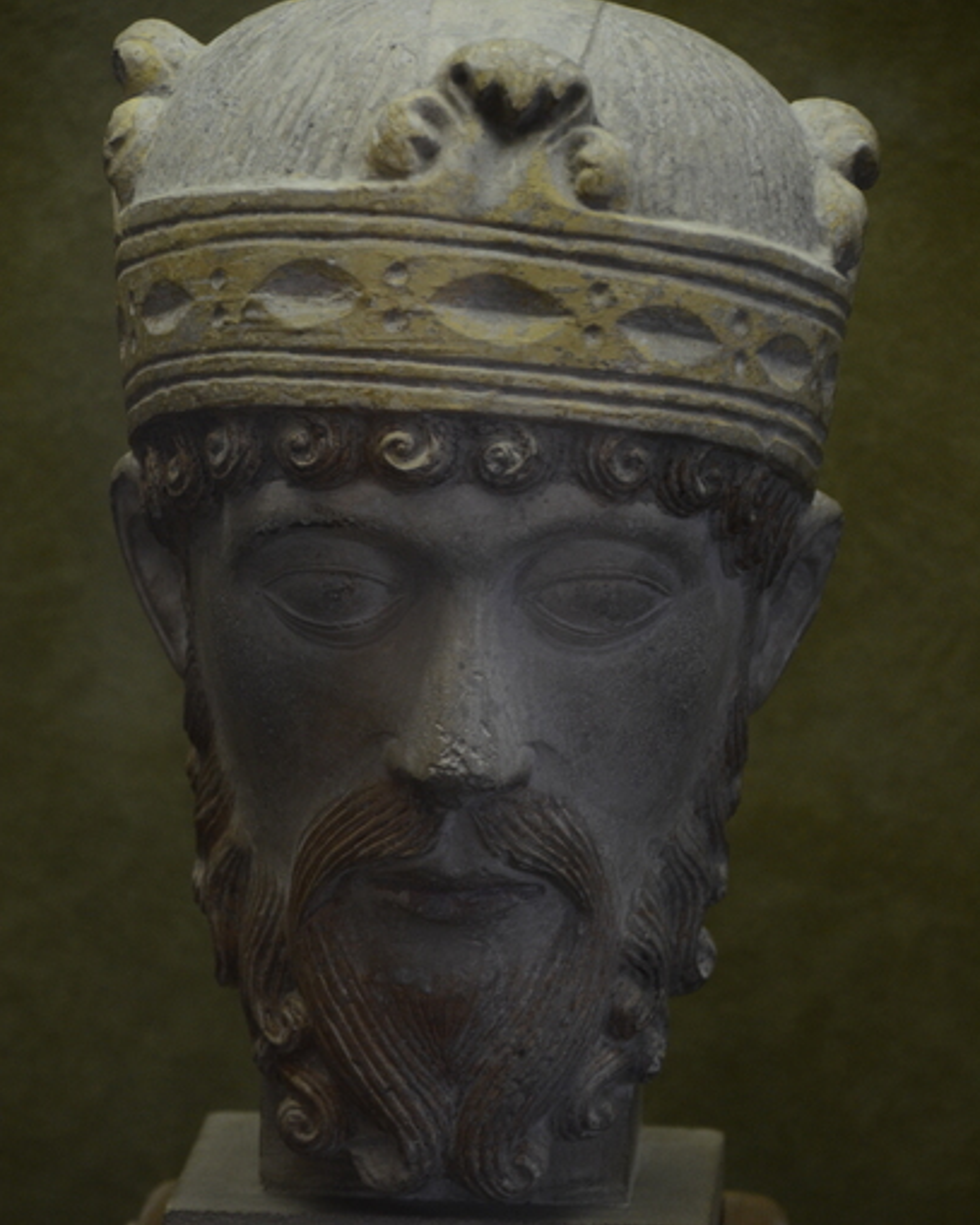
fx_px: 8980
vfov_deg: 7.8
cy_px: 782
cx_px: 484
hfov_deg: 6.2
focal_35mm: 248
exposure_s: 1/125
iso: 1000
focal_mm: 135
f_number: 6
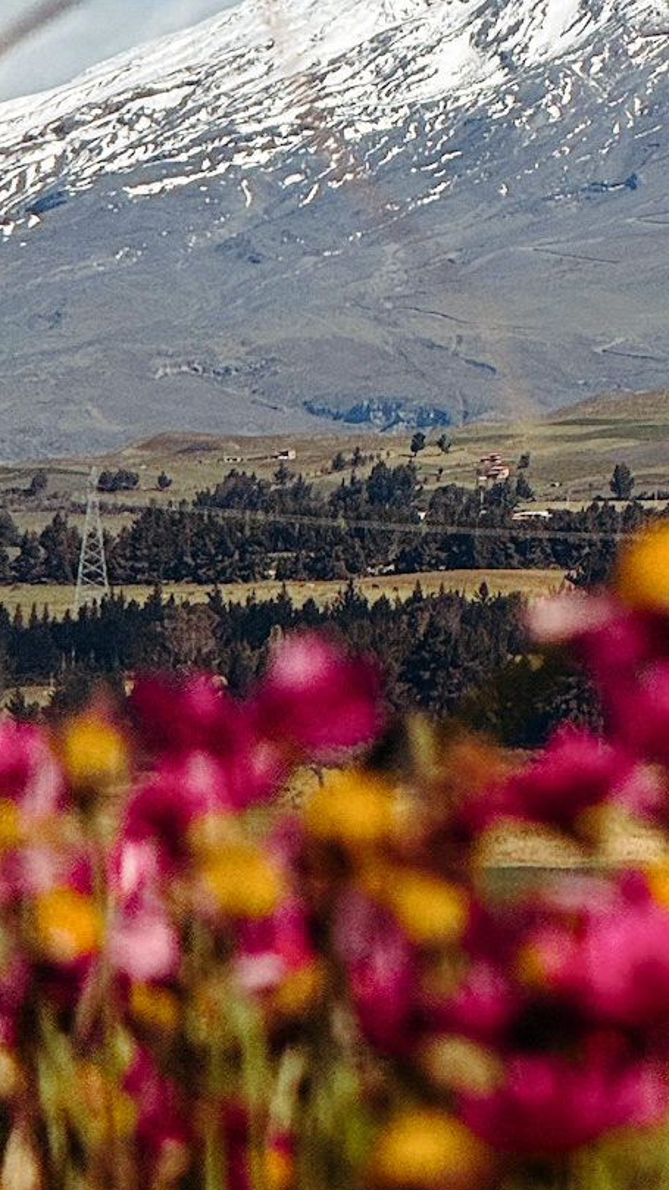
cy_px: 140
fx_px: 10440
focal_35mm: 331
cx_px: 1057
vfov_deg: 6.5
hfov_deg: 3.7
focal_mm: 15.66
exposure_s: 1/3700
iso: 40
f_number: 2.8
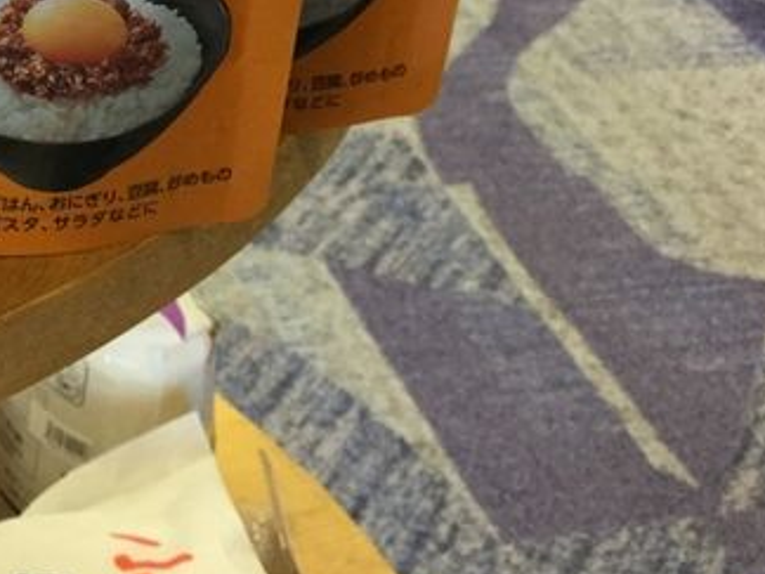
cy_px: -77
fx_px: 1724
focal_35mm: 78
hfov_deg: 23.5
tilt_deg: -28.2
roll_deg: -4.3
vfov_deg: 18.1
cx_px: -70
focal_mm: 3.3
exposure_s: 1/30
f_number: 2.4
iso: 100
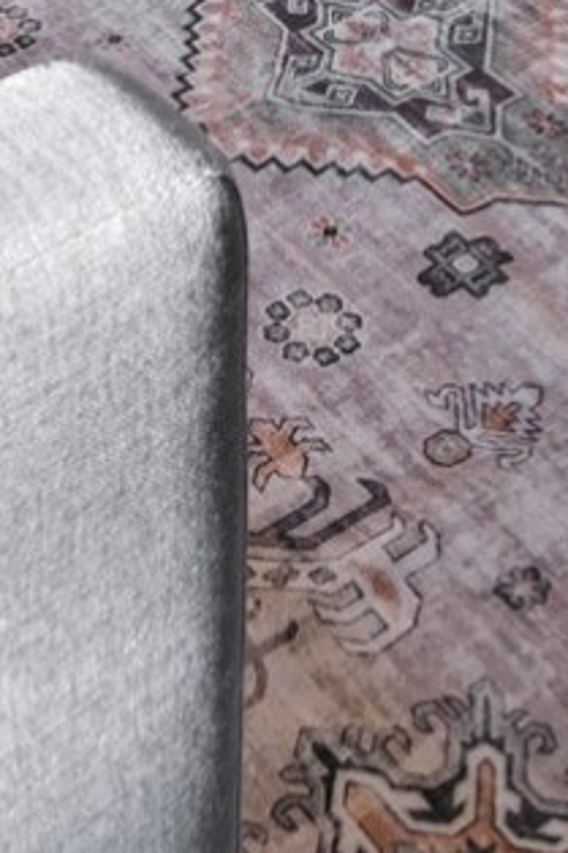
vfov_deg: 12.1
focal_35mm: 110
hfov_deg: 12.0
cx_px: 796
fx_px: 2606
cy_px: -1513
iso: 100
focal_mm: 16
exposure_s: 1/6
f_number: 8
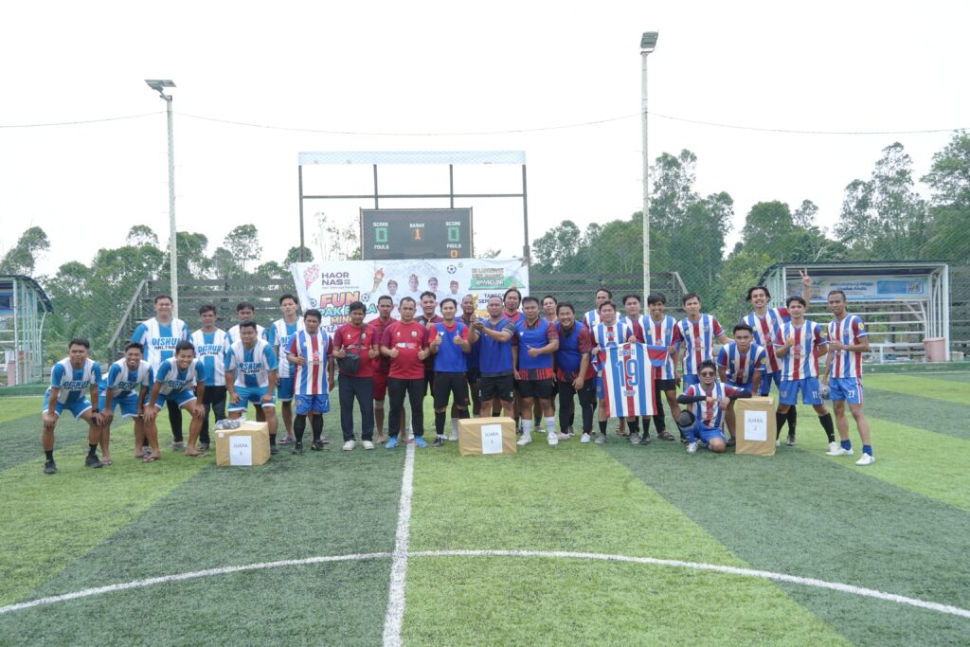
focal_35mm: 30
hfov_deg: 61.9
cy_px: 324
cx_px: 485
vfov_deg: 43.6
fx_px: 808
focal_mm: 30
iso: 400
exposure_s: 1/100
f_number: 13
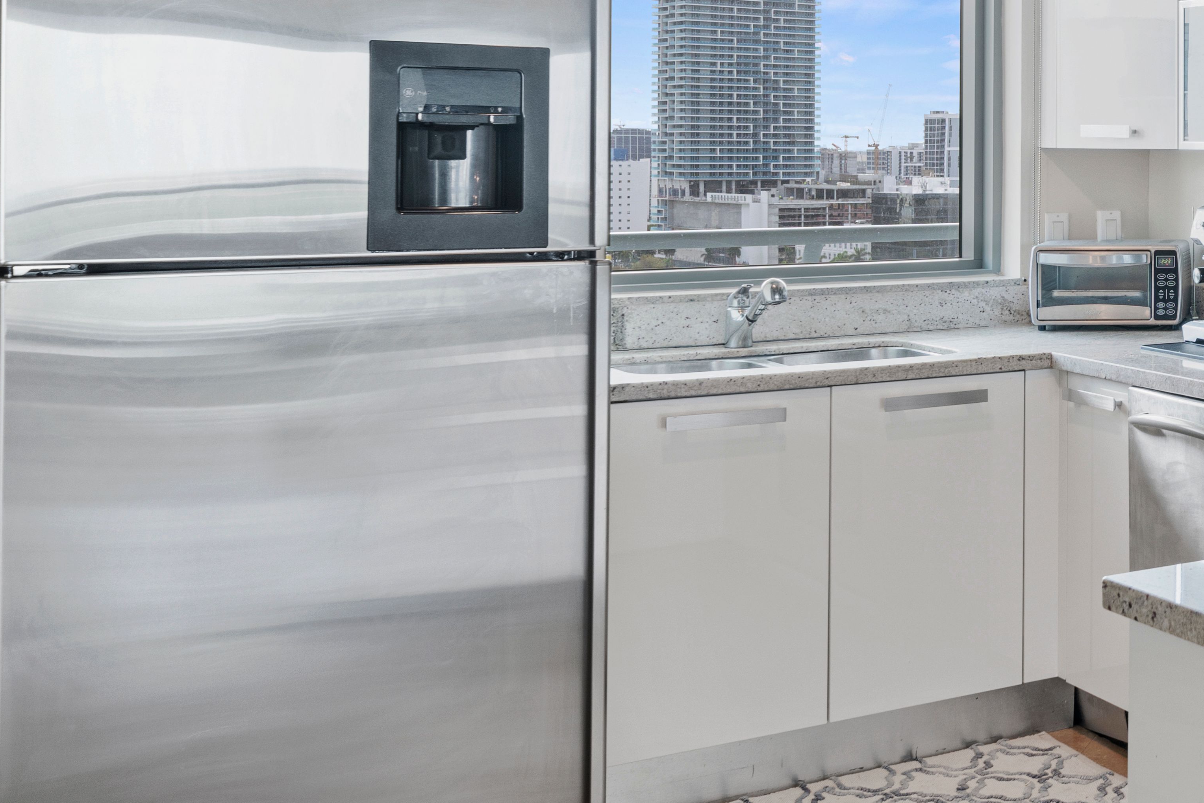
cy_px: 162
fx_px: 1739
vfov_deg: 25.6
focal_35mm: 52
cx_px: 1519
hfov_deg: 30.9
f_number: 8
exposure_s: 1/3
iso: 200
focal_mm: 20
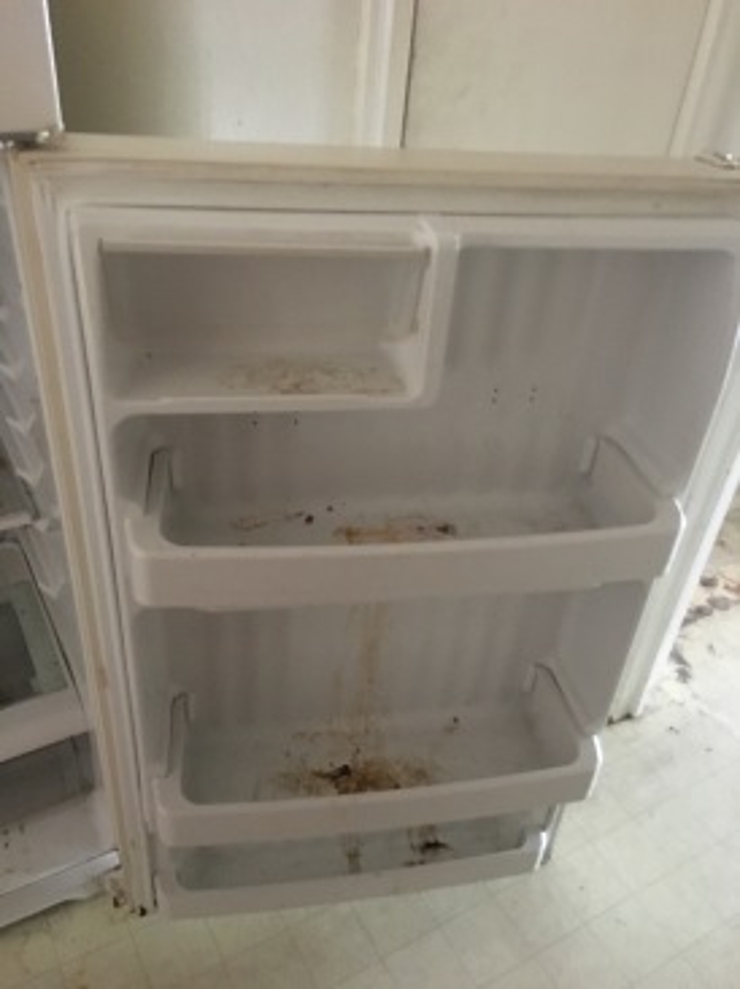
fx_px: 828
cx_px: 370
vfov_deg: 61.7
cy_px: 494
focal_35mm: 29
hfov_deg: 48.2
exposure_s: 1/15
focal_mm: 4.15
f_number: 2.2
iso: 320
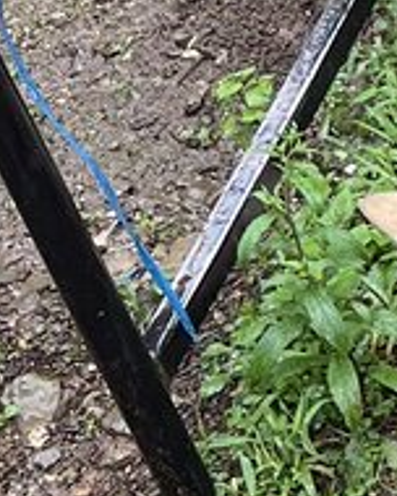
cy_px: 201
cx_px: 932
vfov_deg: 12.1
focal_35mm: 160
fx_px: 2350
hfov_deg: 8.8
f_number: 1.5
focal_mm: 5.7
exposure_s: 1/203
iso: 40
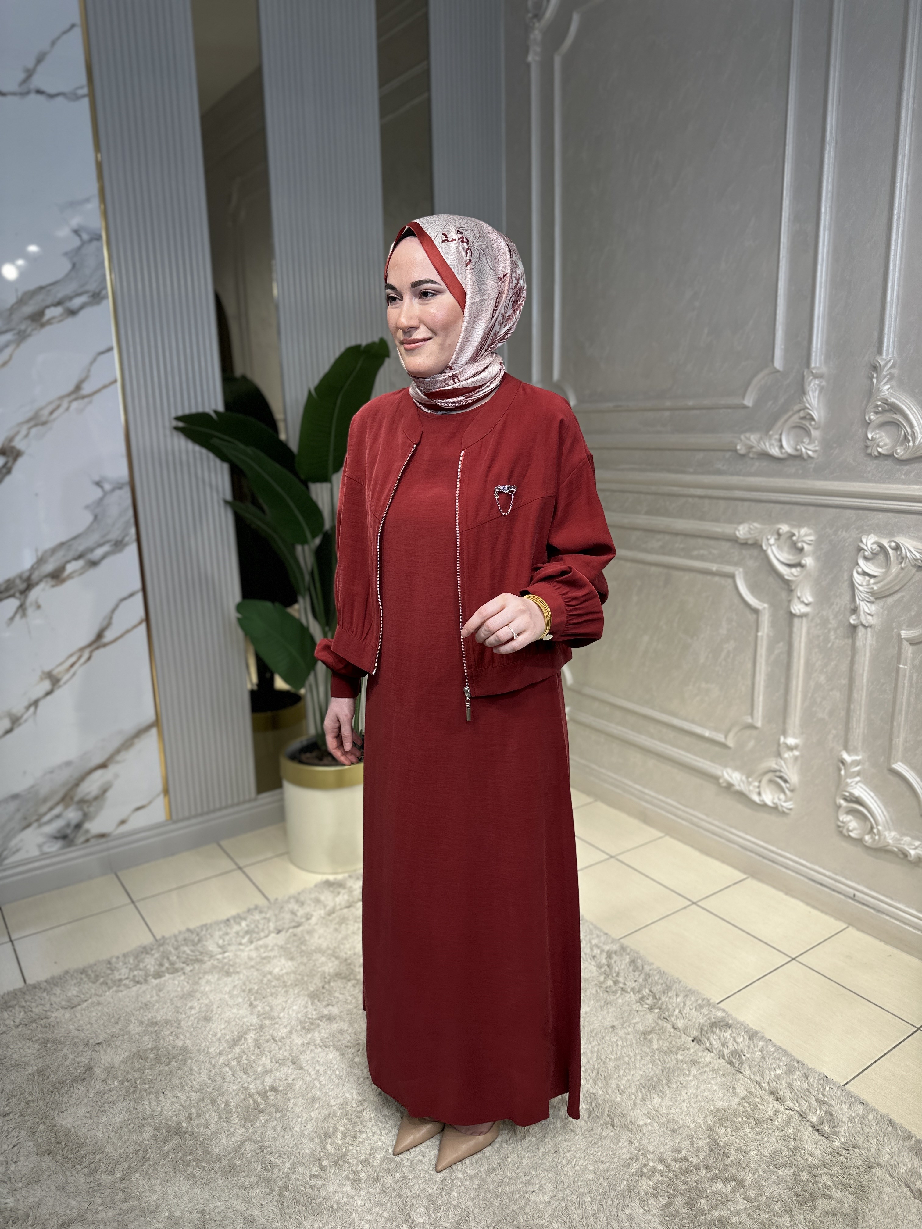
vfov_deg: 71.6
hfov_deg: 56.8
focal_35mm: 24
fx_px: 852
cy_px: 614
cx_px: 461
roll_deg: +0.8
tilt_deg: -12.5
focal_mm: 6.86
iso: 80
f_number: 1.78
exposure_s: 1/458
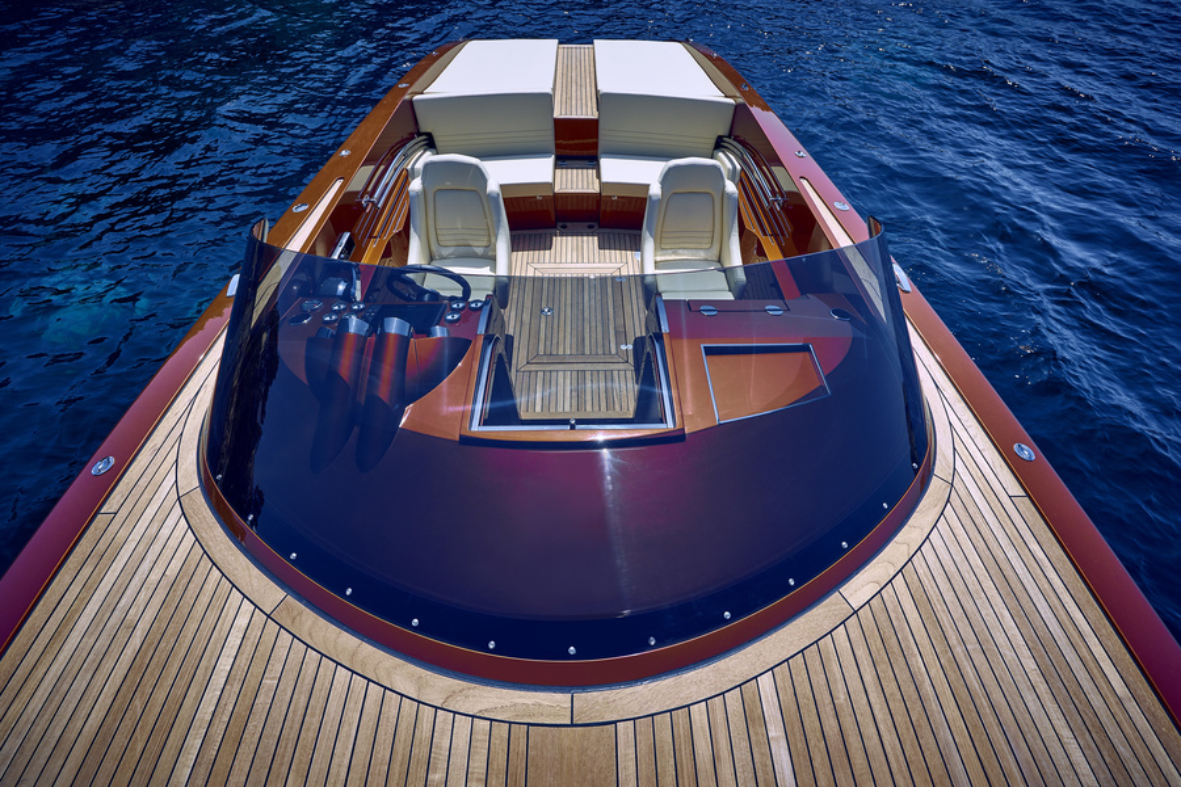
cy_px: 394
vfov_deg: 81.2
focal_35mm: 14
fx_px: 459
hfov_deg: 104.3
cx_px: 590
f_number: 14
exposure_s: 1/125
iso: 125
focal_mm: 14
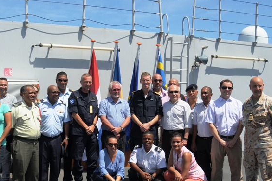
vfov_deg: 26.3
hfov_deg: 38.5
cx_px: 90
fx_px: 385
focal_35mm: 51
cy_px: 110
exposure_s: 1/640
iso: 200
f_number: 8
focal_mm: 24
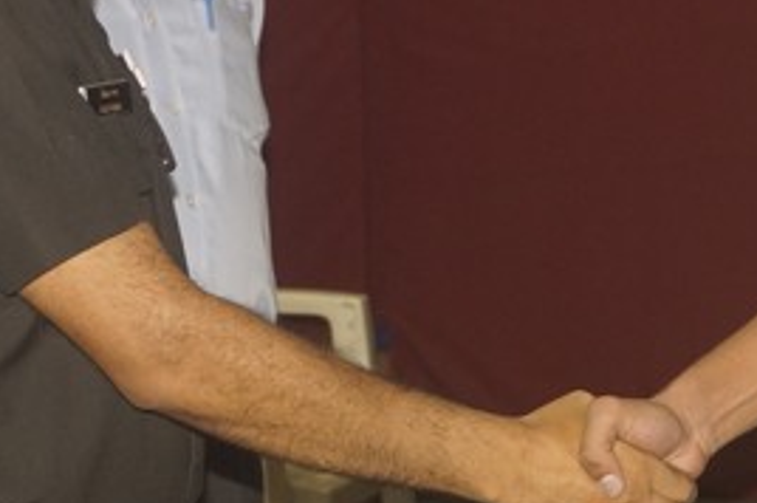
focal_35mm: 196
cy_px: -133
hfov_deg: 10.5
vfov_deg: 6.9
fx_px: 4116
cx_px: 604
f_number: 5.6
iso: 1000
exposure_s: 1/60
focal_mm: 50
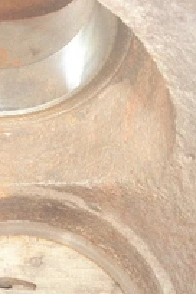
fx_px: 465
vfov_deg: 34.6
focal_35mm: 57
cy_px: 205
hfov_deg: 22.7
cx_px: -9
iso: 200
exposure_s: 1/30
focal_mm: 5
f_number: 3
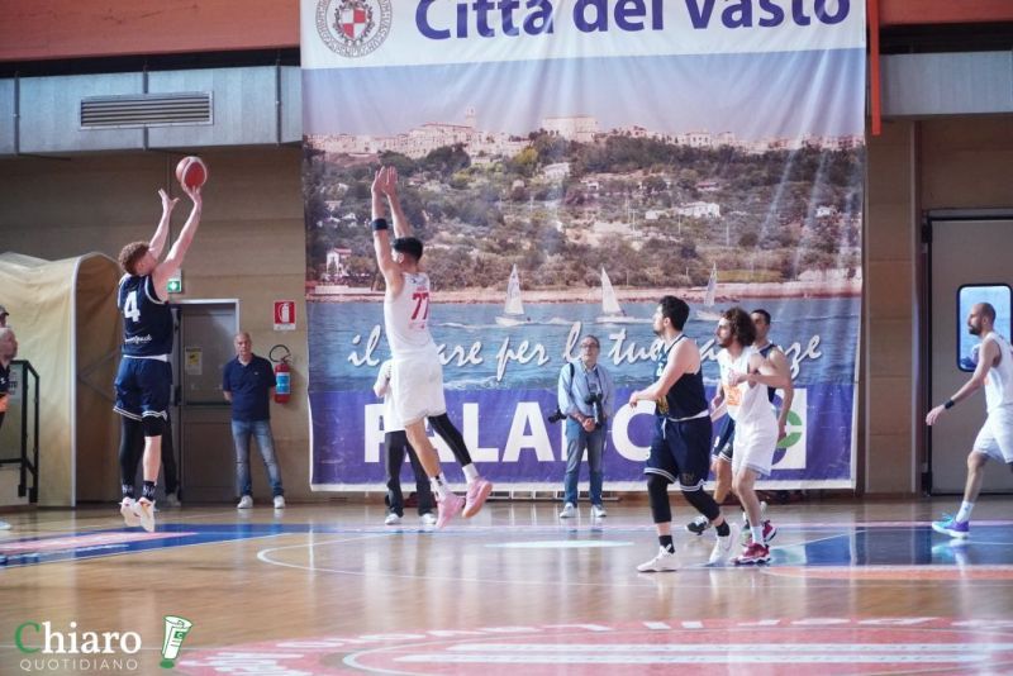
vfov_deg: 10.6
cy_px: 338
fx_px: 3631
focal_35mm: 129
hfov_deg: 15.9
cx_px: 506
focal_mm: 86
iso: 5000
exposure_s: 1/500
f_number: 4
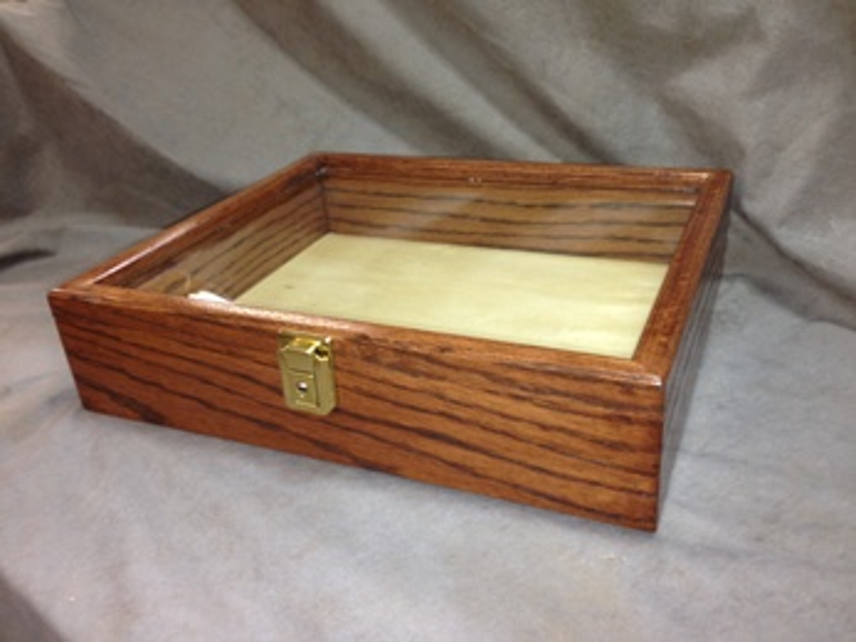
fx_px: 816
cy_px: 321
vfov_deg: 42.9
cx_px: 428
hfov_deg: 55.4
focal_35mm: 33
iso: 50
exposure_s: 1/20
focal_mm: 4.12
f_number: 2.4
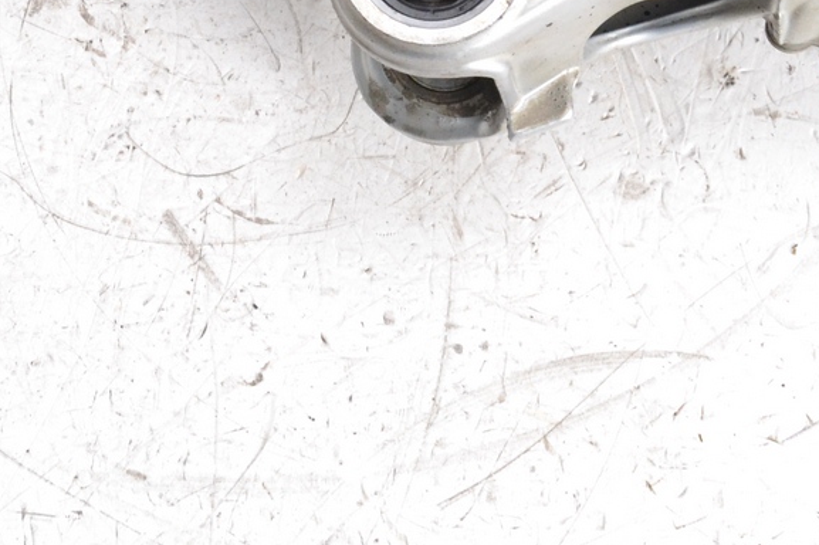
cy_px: -214
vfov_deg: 12.7
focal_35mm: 103
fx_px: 2342
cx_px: 114
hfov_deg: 19.5
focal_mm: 22
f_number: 6.3
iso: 1600
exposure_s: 1/80
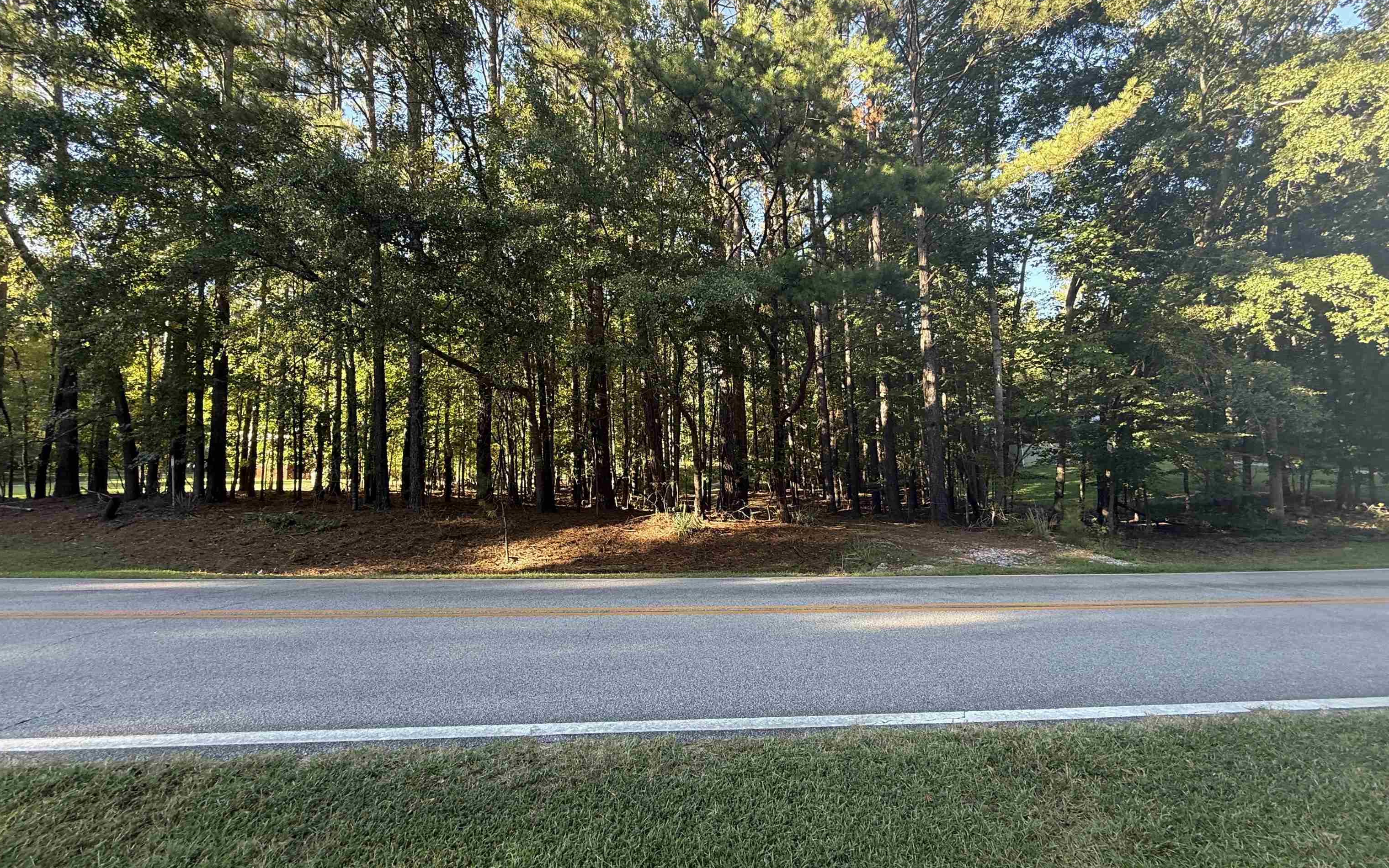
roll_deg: +2.8
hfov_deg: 101.5
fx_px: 568
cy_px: 410
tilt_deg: +8.1
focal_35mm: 15
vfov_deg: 74.7
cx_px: 691
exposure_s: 1/99
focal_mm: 2.22
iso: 100
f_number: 2.2
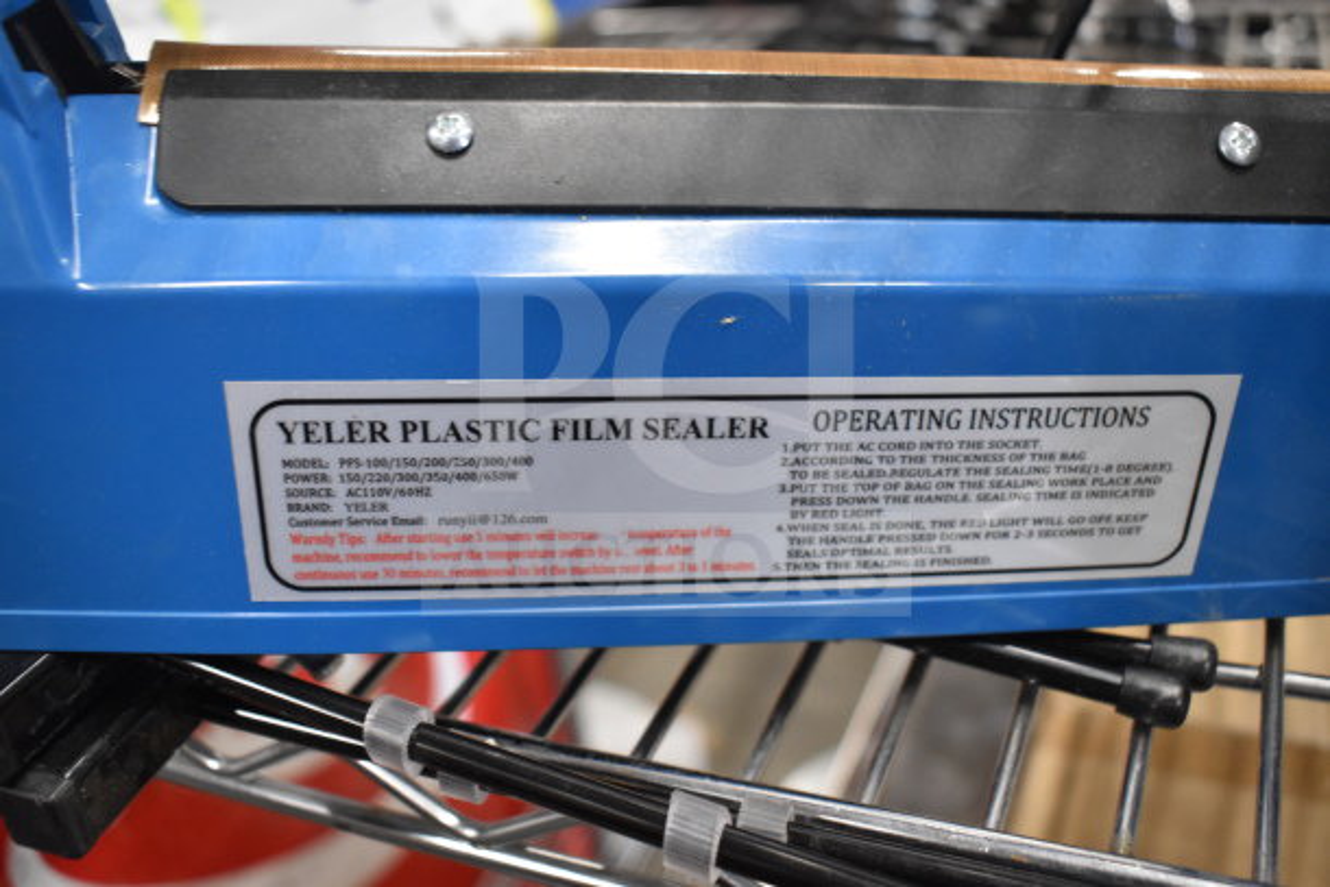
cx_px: 665
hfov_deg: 53.1
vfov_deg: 36.9
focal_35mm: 36
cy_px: 444
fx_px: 1330
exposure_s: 1/40
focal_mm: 24
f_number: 3.8
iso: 2000
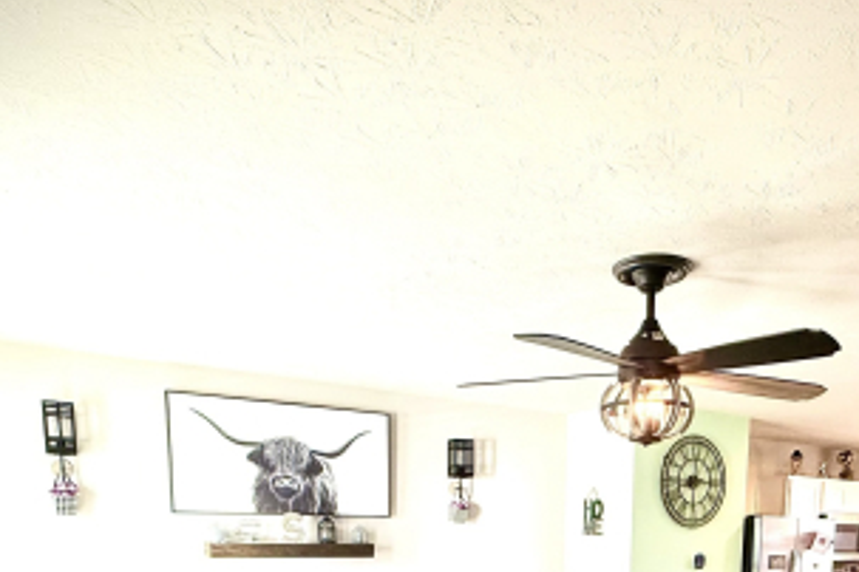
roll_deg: -0.4
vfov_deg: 34.6
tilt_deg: -7.8
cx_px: 523
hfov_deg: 58.2
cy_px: 648
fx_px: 763
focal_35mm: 32
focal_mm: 2.22
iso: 200
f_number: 2.2
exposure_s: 1/120
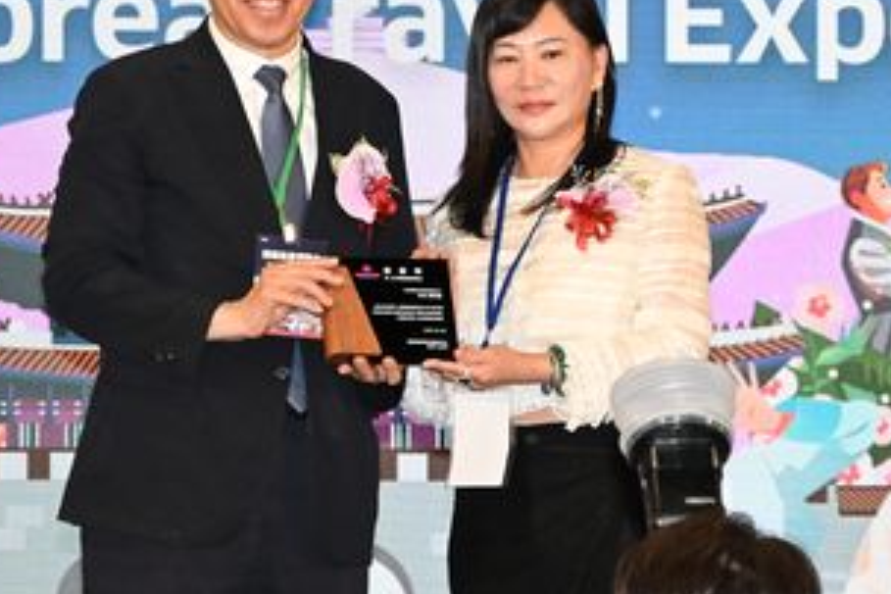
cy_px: 129
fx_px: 8023
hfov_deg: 6.4
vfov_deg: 4.2
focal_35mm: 324
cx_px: 403
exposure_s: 1/200
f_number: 8
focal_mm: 91
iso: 3200
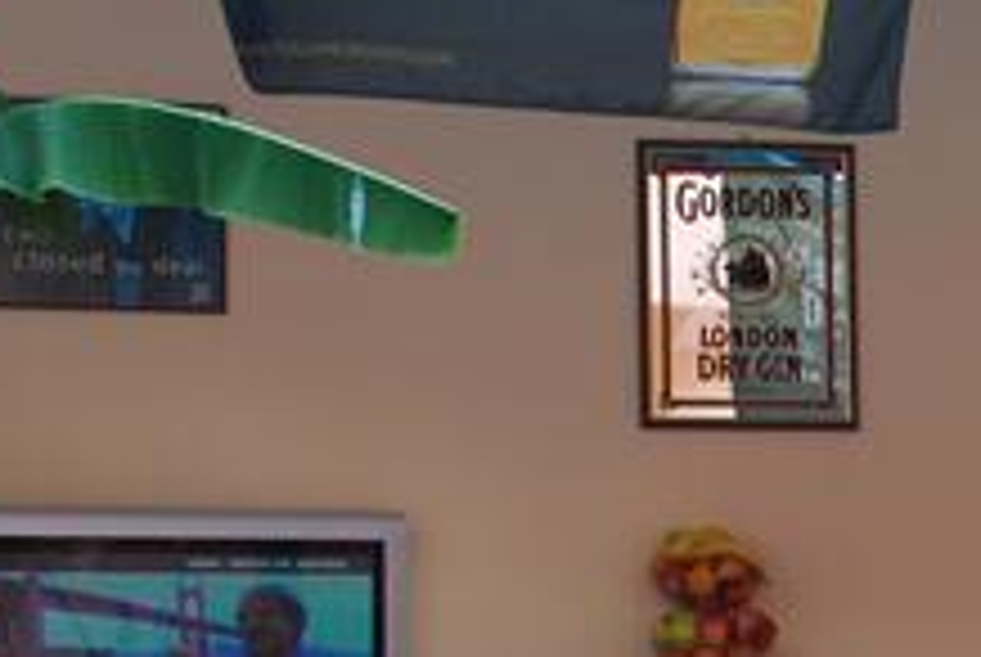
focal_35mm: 183
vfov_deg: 7.4
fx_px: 4993
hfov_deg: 10.9
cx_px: 1305
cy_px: 884
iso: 200
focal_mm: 26
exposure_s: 1/125
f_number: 5.6
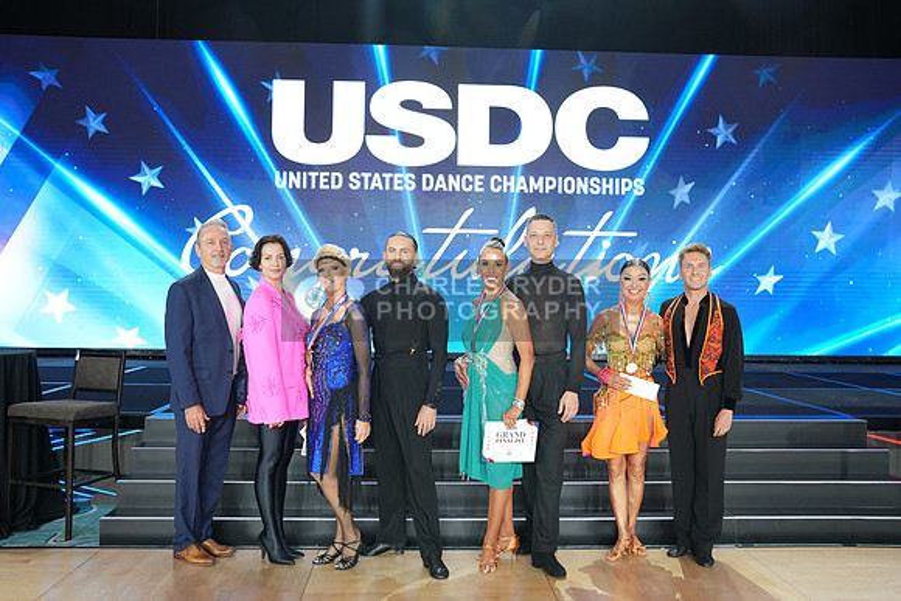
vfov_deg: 40.2
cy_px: 300
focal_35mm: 33
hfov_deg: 57.5
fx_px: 821
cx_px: 450
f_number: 7.1
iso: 2000
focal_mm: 32.8
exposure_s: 1/200
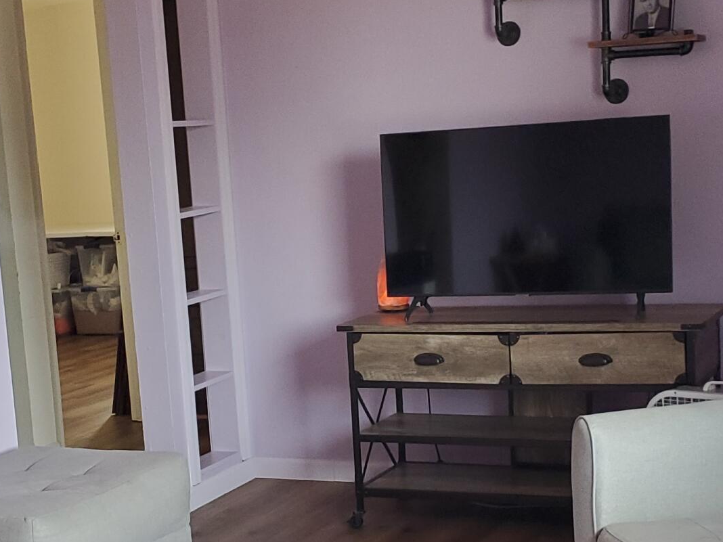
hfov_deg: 26.6
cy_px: 409
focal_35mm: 73
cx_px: 280
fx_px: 1525
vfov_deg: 20.0
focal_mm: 4.3
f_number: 2.4
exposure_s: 1/59
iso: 250
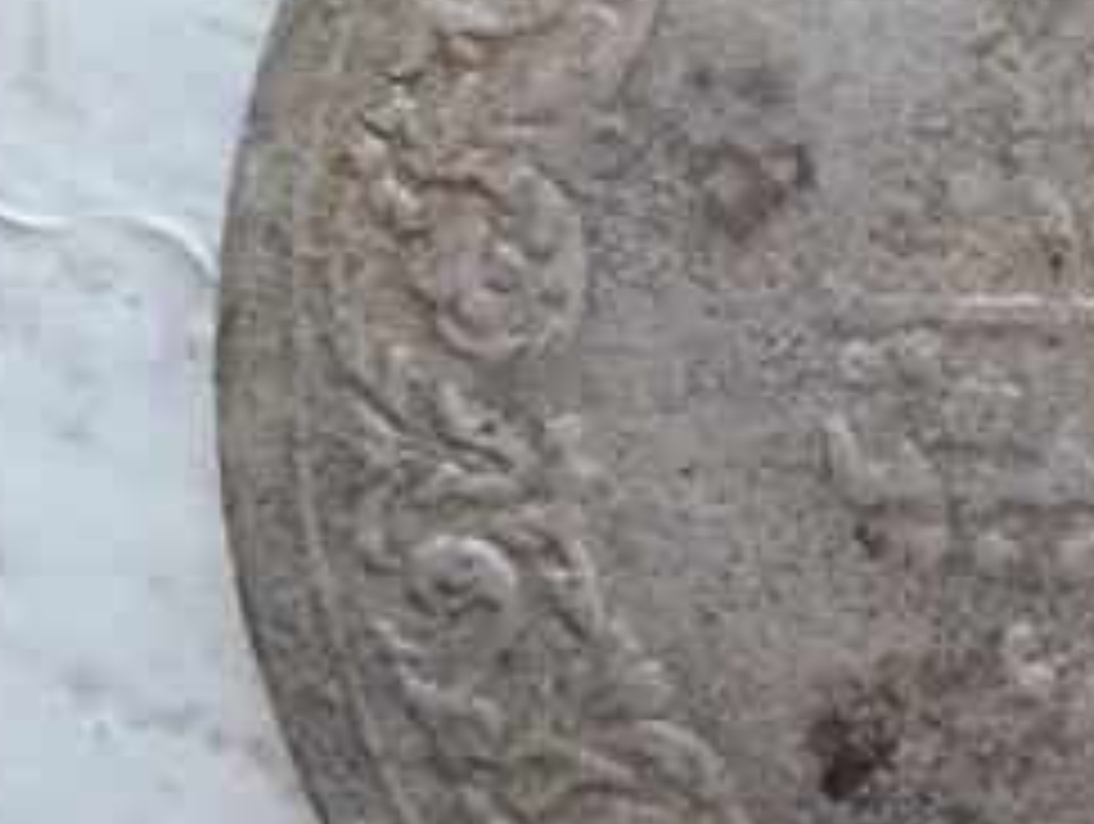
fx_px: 2912
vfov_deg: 16.1
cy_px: 360
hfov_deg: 20.2
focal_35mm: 92
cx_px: 1229
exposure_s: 1/79
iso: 50
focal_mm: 6.2
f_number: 3
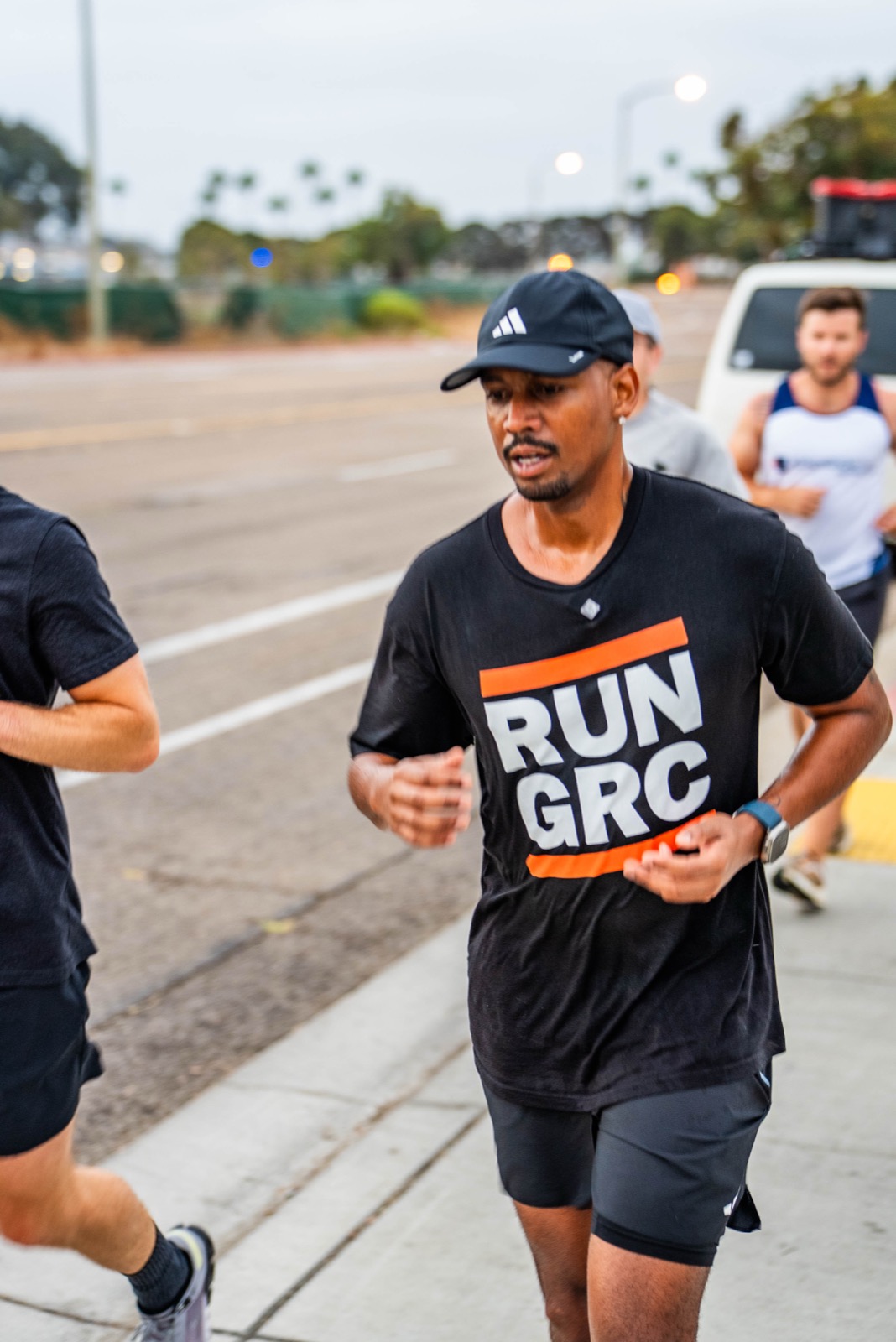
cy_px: 671
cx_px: 448
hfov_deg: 20.9
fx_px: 2424
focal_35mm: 65
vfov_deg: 30.9
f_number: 2.5
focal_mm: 65
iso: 800
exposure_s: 1/125
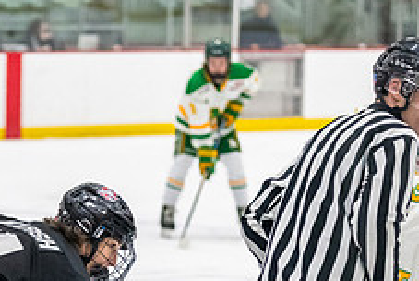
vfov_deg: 5.0
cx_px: 45
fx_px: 3205
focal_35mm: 275
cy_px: 329
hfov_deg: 7.5
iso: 3200
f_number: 2.8
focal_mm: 82
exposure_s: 1/640
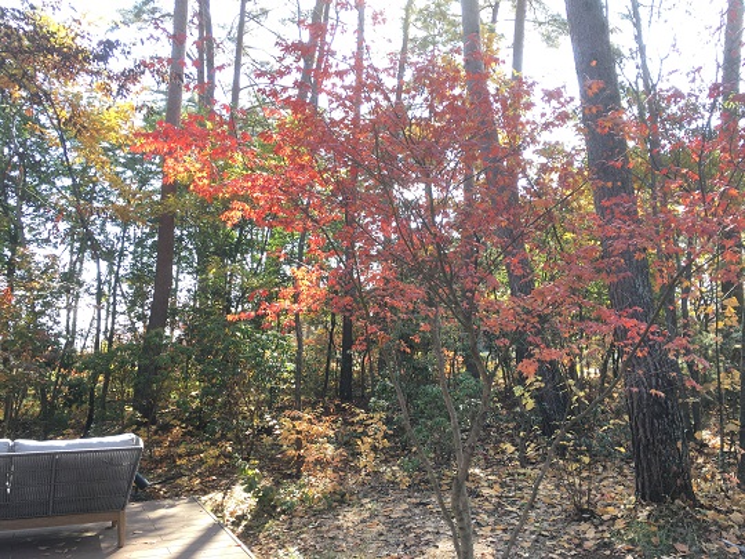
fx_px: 624
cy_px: 280
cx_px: 372
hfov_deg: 61.7
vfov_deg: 48.2
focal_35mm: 29
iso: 25
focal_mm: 4.15
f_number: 2.2
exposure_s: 1/120
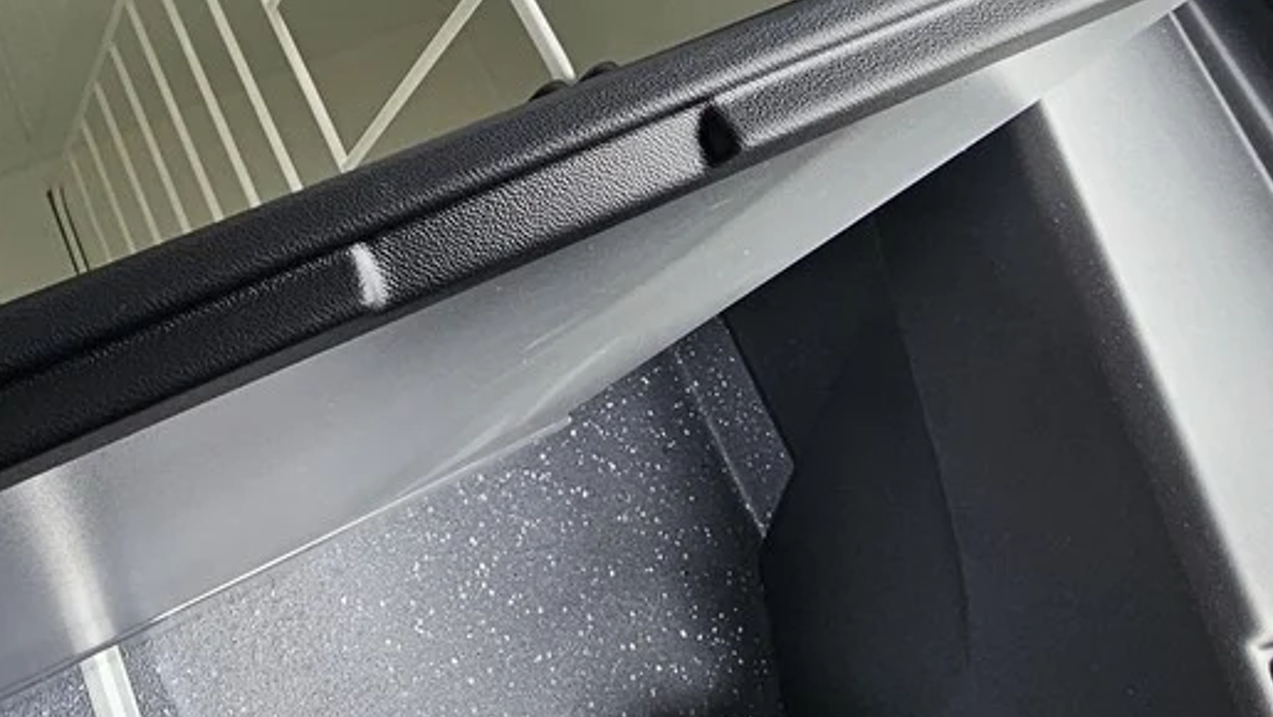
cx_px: 220
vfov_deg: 21.9
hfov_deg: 43.8
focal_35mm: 44
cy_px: -396
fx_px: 1486
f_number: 2.2
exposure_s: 1/50
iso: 50
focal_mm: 2.2
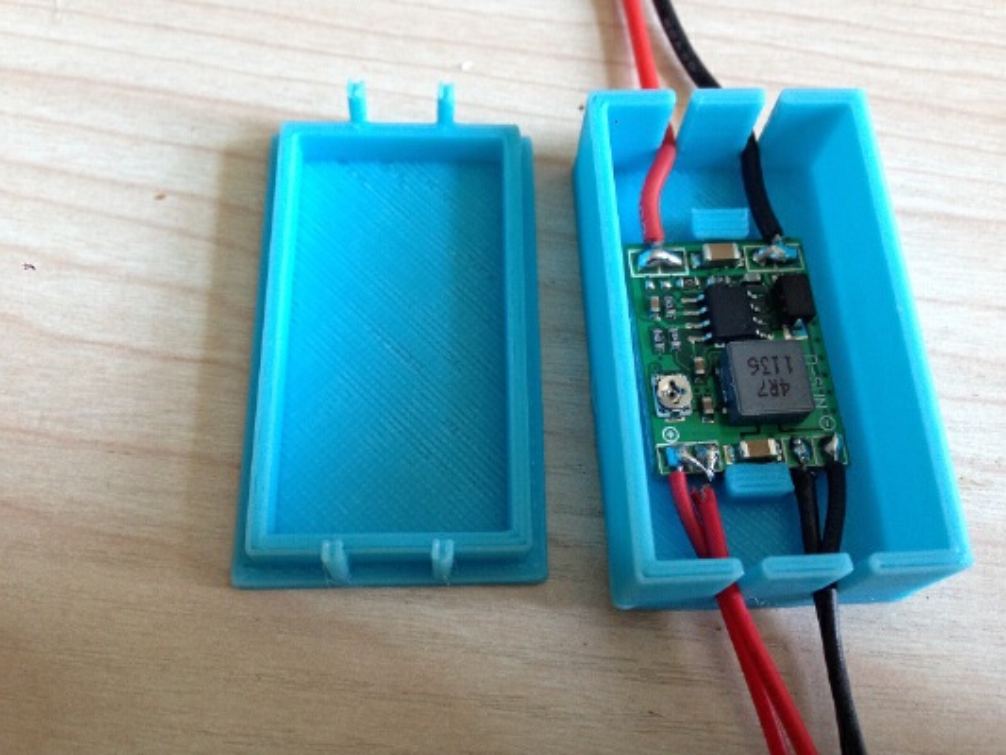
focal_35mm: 33
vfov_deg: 43.0
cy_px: 378
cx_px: 503
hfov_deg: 55.3
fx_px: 959
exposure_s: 1/20
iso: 160
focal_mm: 4.12
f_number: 2.4
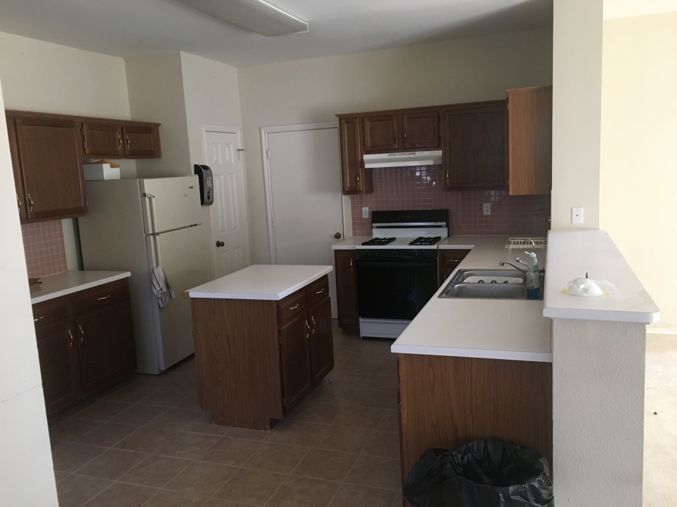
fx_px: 567
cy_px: 254
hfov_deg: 61.7
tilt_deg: -8.9
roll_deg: +4.3
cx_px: 338
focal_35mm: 29
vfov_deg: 48.2
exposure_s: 1/30
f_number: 2.2
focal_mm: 4.15
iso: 160
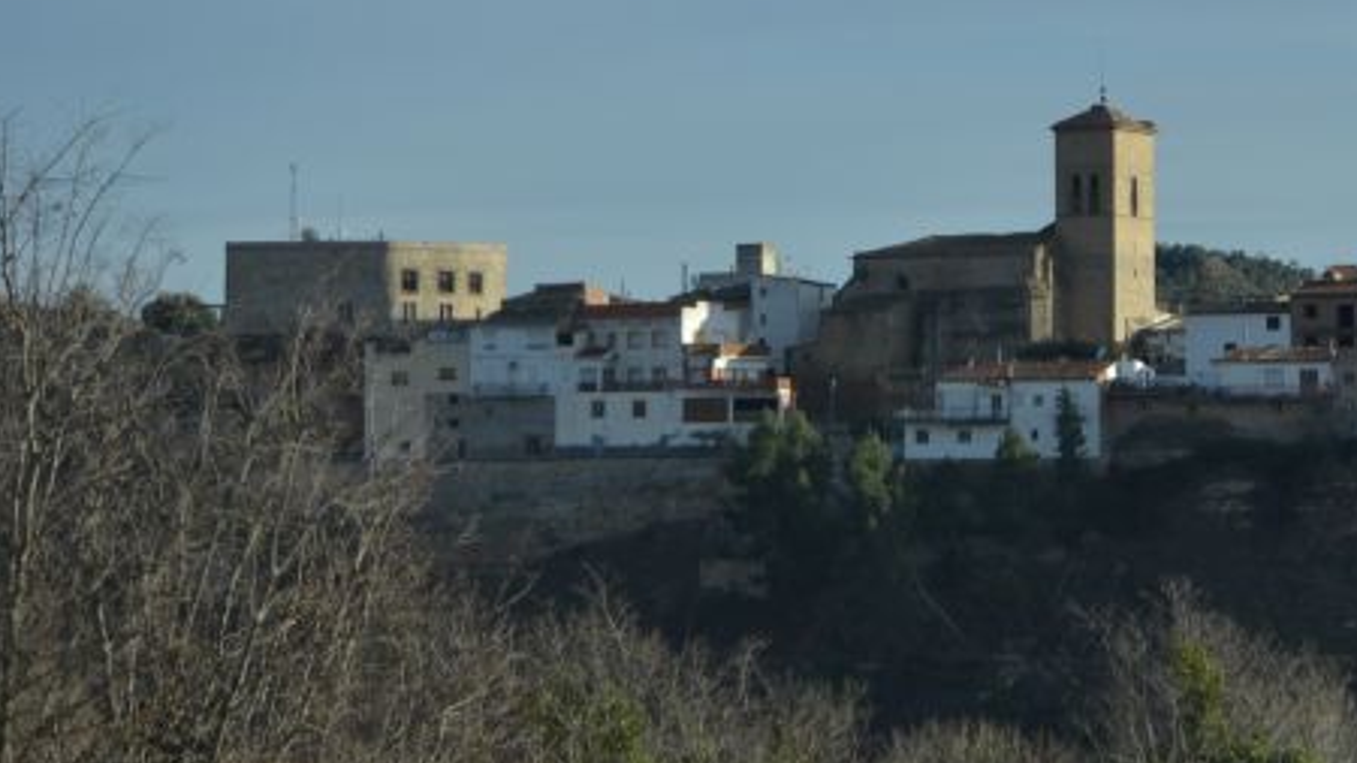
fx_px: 5828
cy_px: 273
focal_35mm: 162
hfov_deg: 13.2
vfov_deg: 7.5
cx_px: 1086
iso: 100
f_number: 4.5
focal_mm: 58
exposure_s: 1/640
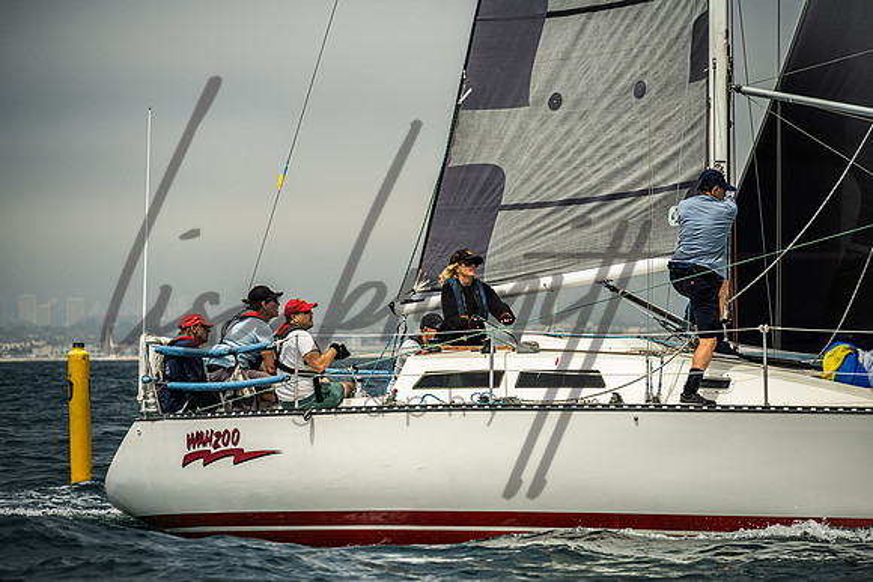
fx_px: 4851
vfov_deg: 6.9
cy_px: 291
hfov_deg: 10.3
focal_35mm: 200
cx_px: 436
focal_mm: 200
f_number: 6.3
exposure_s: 1/1250
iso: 400
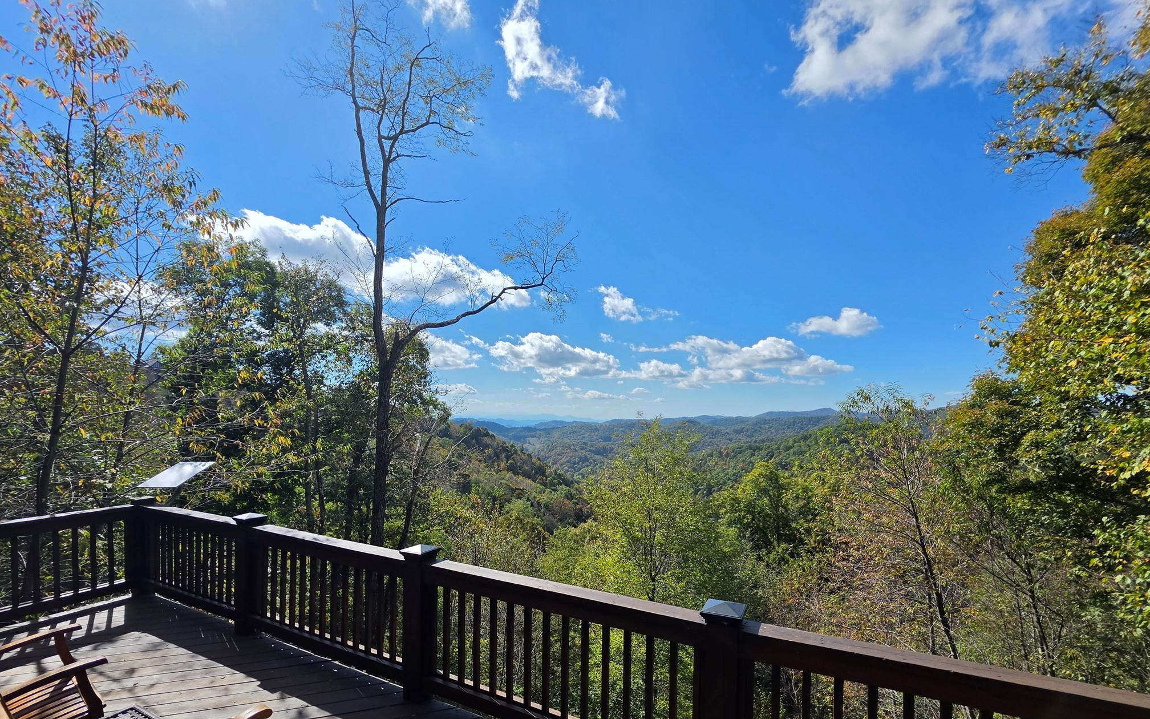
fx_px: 439
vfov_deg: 77.9
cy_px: 423
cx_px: 579
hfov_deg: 105.3
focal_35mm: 14
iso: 40
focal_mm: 2.2
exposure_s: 1/2843
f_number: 1.9
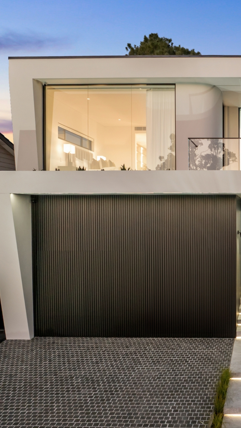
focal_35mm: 38
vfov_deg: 52.8
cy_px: 222
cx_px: 270
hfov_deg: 28.2
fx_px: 432
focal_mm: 12.29
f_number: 2.8
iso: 100
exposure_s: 1/25
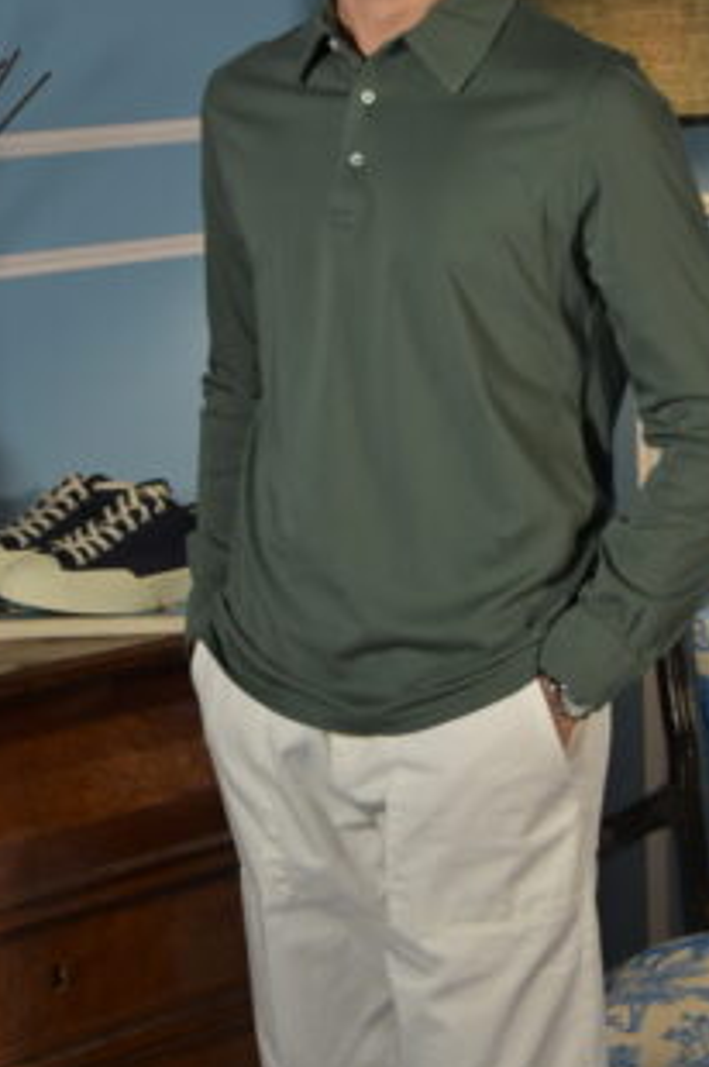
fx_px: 3227
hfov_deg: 12.5
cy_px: 320
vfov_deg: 18.7
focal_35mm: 109
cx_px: 430
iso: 1400
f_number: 5
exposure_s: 1/125
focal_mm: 50
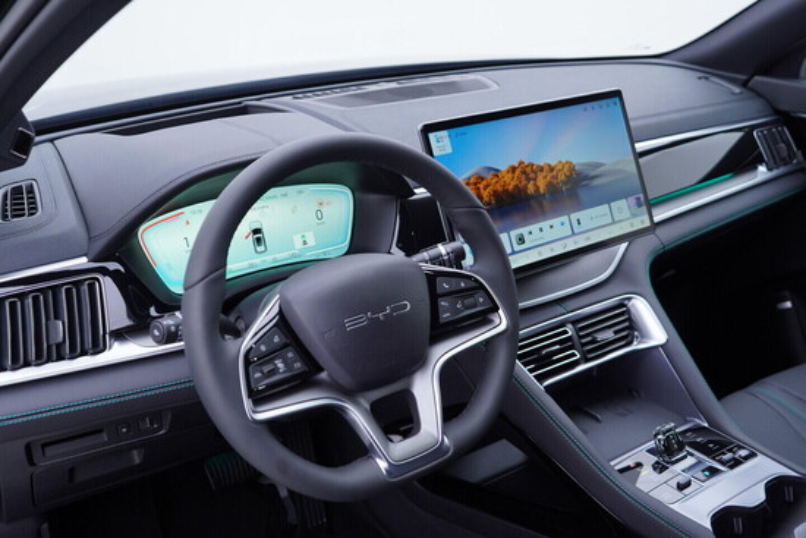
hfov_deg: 53.1
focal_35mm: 36
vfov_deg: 36.9
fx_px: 806
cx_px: 403
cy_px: 269
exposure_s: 1/40
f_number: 3.2
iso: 125
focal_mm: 24
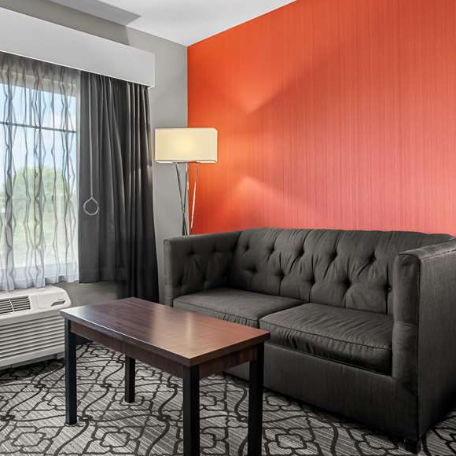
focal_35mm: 27
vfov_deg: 59.1
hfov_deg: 59.0
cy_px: 230
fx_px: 402
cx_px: 208
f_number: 8
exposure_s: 1/3
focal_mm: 12
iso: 400
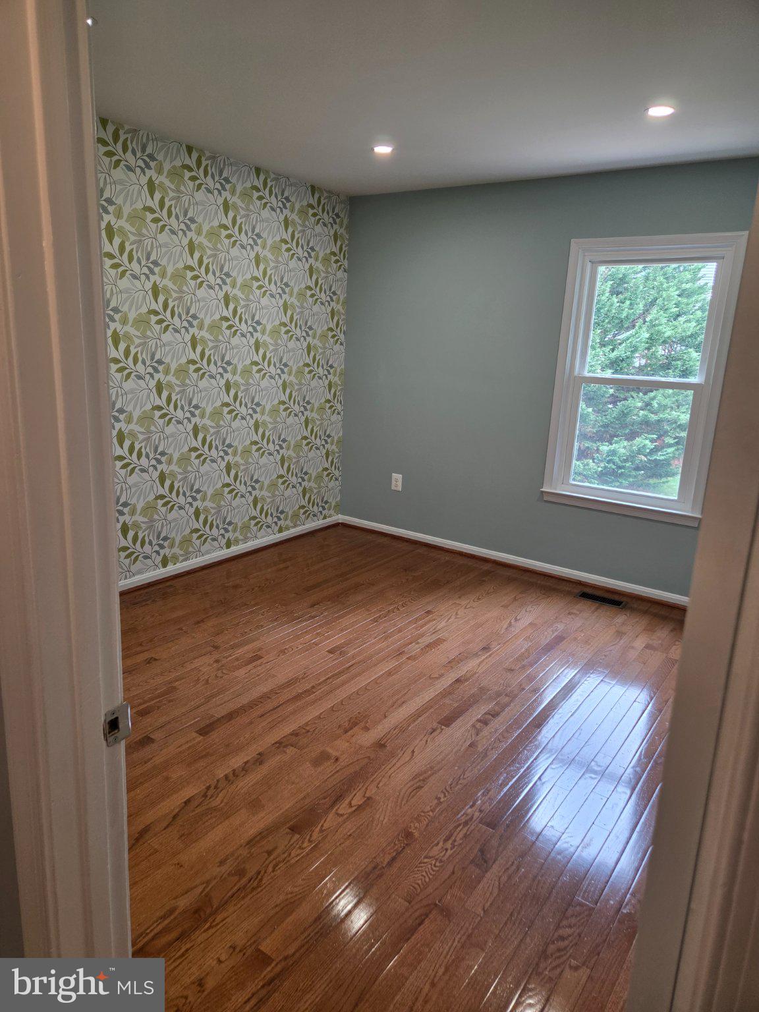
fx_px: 672
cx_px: 380
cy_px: 506
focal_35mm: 23
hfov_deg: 58.9
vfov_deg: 73.9
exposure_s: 1/120
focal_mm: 5.4
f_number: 1.8
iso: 125
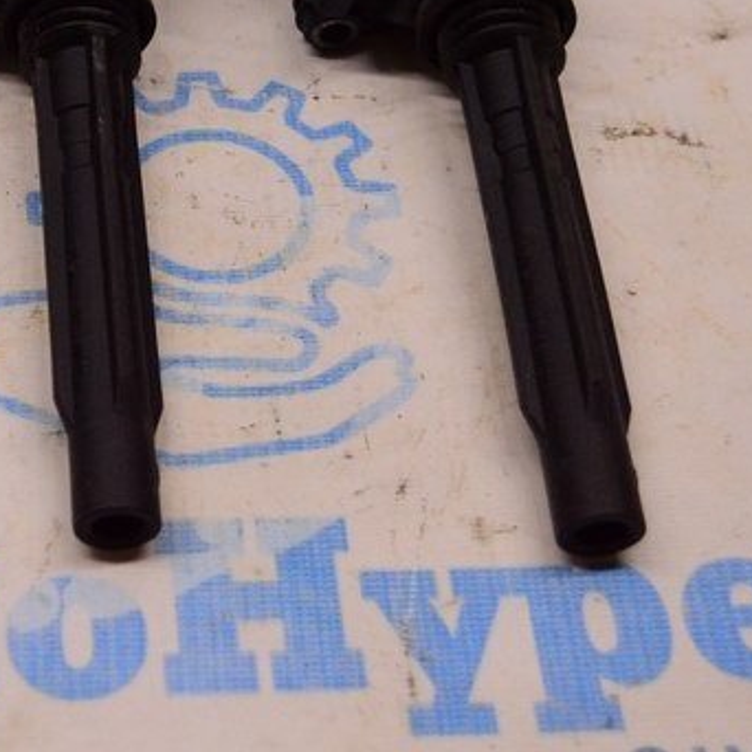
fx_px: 2342
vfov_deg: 18.1
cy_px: 166
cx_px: -29
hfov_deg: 17.7
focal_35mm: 95
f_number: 4
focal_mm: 25
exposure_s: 1/400
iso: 1600
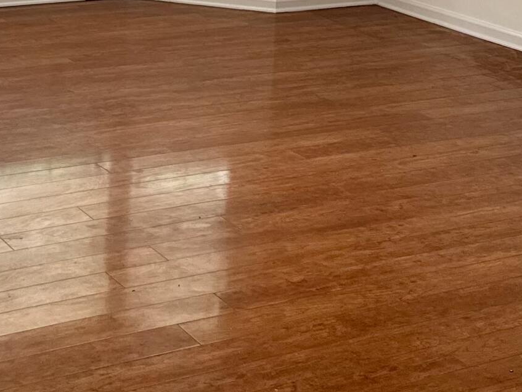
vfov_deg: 16.1
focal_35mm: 87
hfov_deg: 22.4
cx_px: 173
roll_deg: -2.3
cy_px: -118
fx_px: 1312
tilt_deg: -6.1
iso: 125
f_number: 1.78
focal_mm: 6.76
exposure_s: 1/60
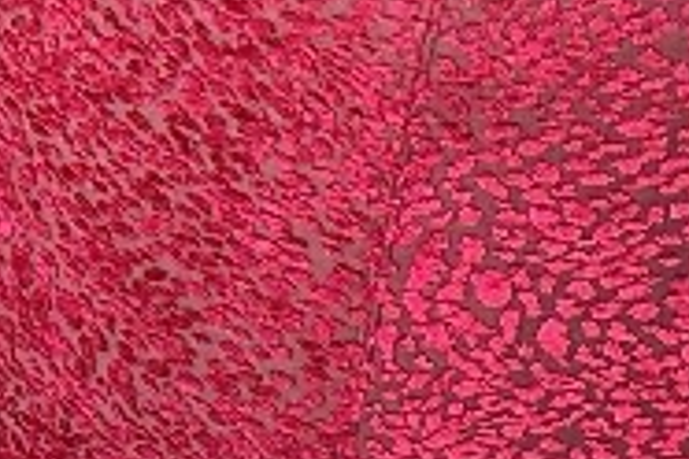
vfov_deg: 7.0
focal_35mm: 195
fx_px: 3732
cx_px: 7
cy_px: -126
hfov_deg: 10.5
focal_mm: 3
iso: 40
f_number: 1.8
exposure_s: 1/60
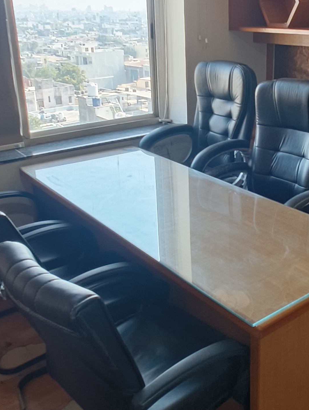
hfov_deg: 35.4
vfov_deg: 46.5
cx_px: 224
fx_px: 475
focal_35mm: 40
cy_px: 168
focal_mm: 2.15
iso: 800
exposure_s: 1/100
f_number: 2.2
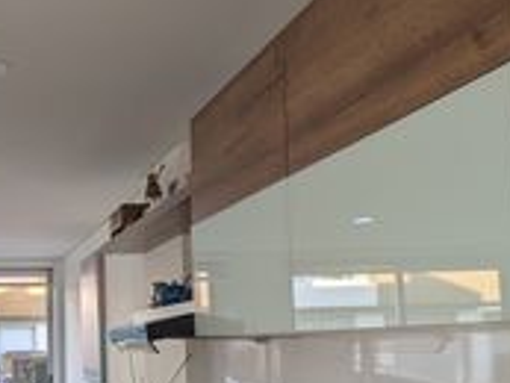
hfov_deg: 31.5
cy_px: 289
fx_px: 796
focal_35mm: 54
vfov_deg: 26.7
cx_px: -50
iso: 54
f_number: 2.2
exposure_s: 1/204
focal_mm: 1.83
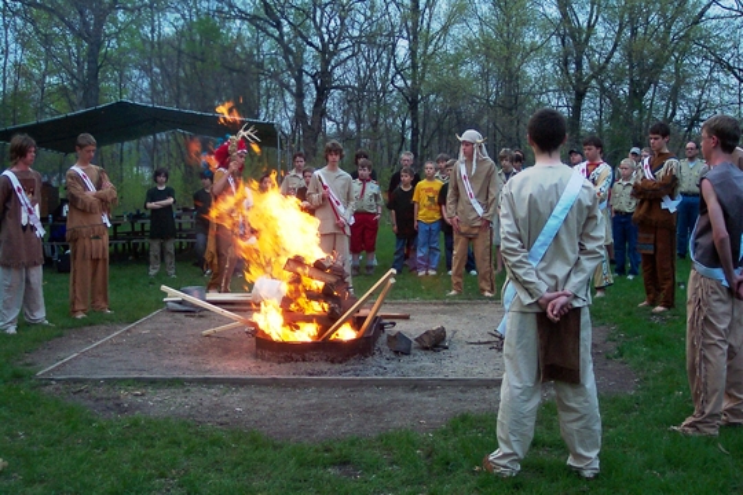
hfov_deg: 38.9
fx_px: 1053
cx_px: 372
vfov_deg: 26.5
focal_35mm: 51
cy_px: 248
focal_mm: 10.7
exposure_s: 1/90
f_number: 3.4
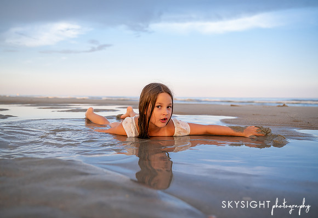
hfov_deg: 62.6
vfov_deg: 45.2
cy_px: 109
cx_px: 152
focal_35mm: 29
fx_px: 262
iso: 640
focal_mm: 28
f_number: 2.8
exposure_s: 1/320
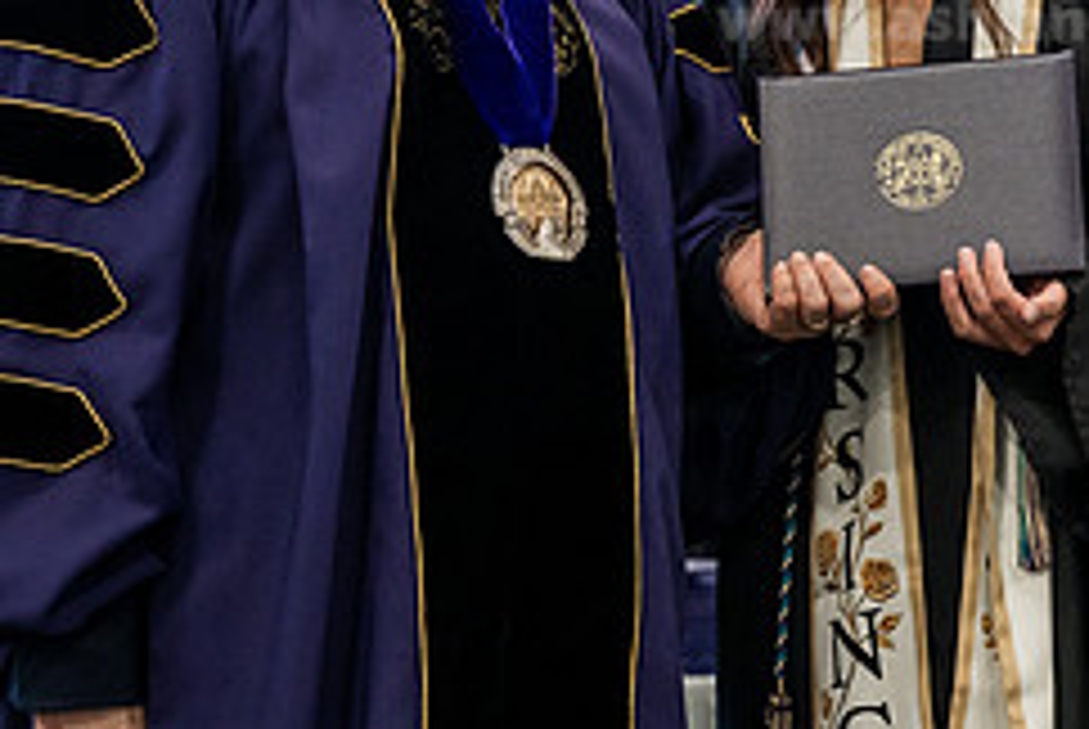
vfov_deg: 6.7
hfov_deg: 10.0
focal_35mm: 206
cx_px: 513
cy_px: 115
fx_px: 6239
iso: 4000
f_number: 4.5
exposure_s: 1/200
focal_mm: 86
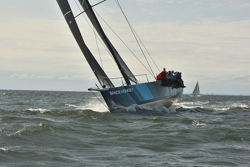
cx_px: 125
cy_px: 84
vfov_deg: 13.7
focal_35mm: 100
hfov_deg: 20.4
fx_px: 695
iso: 250
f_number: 10
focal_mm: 100
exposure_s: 1/800
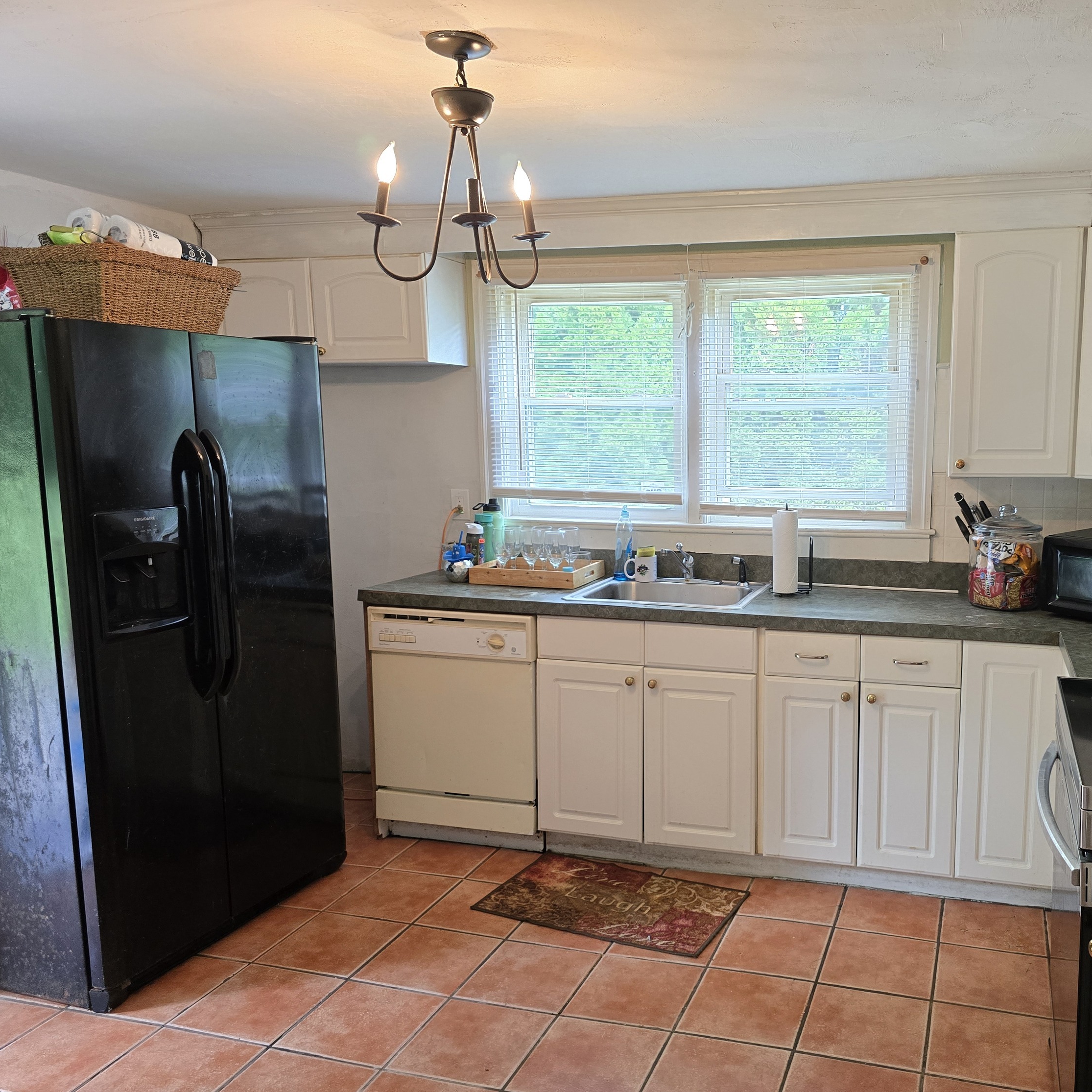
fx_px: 999
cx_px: 715
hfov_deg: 56.2
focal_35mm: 28
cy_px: 563
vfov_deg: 57.3
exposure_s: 1/120
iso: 320
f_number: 1.7
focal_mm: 6.3
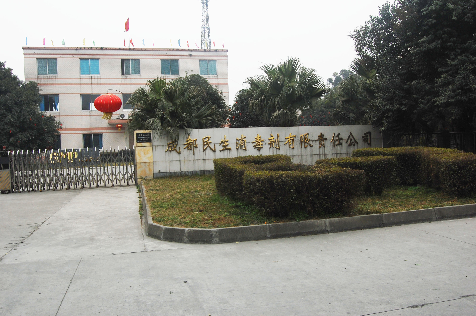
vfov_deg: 39.9
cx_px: 238
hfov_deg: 57.3
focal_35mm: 33
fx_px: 436
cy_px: 158
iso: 200
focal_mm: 22
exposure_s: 1/320
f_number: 9
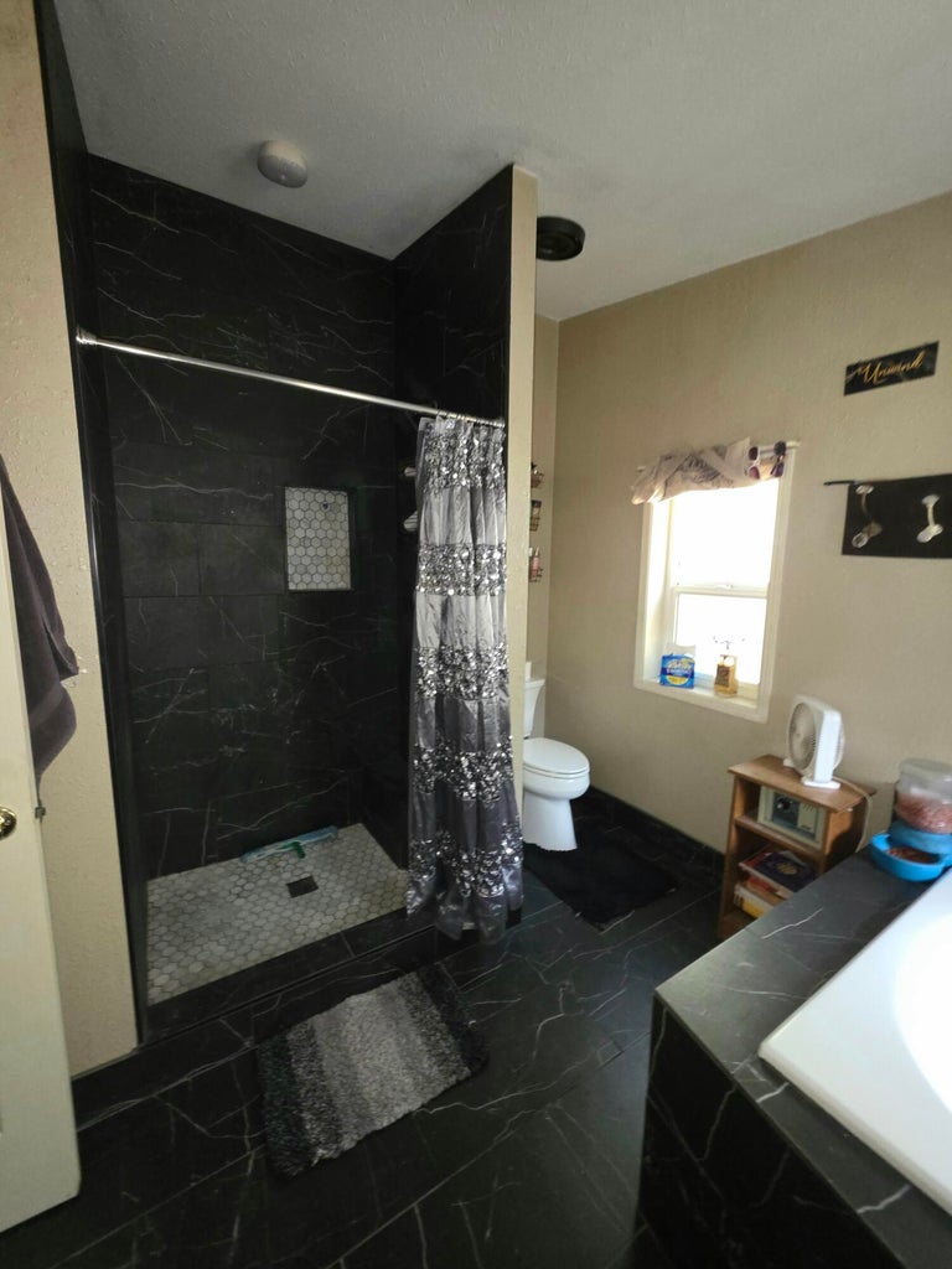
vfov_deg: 106.2
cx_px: 476
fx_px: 477
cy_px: 634
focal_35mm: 13
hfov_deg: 89.9
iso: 320
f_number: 1.9
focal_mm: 2.2
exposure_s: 1/30
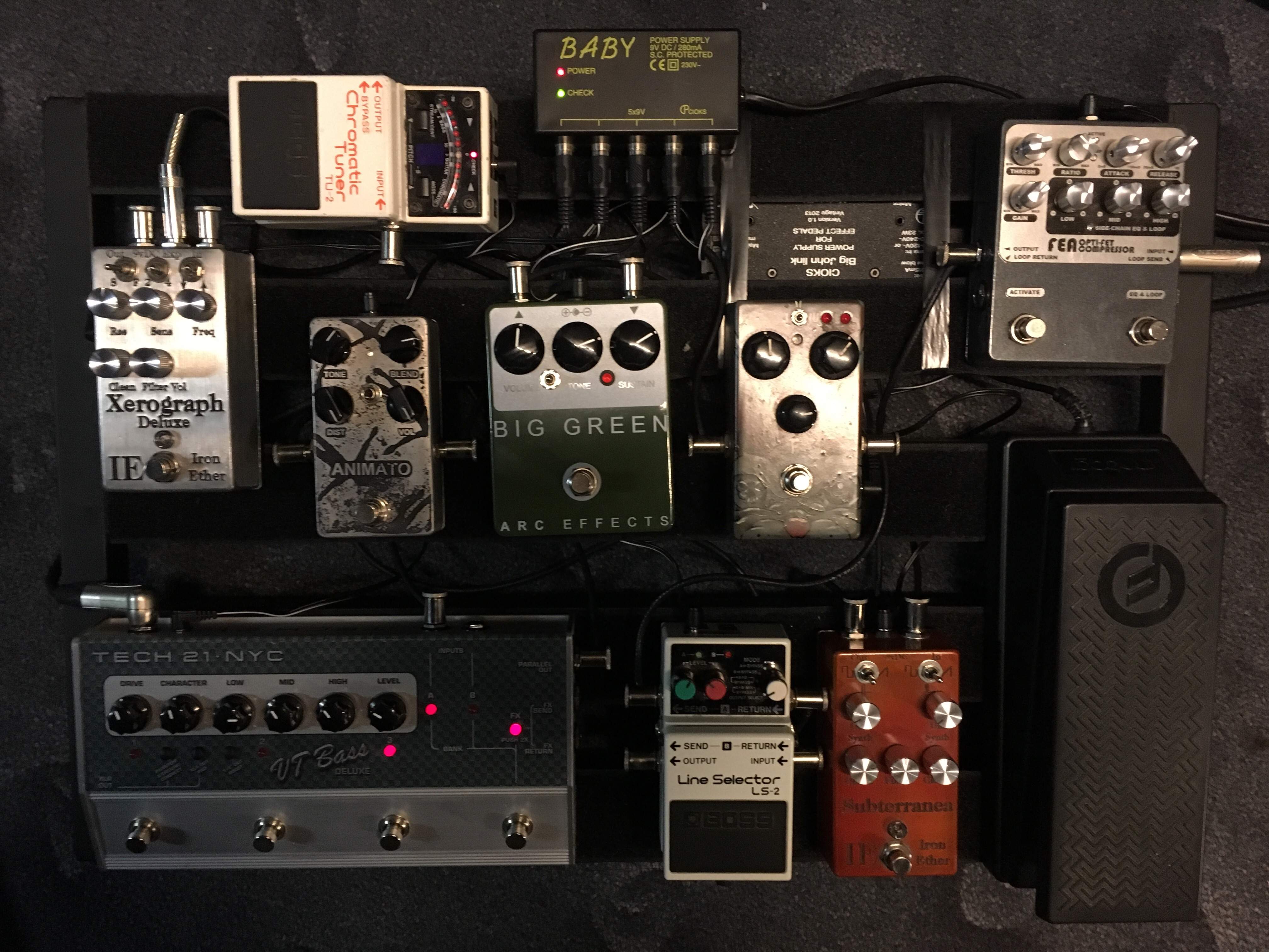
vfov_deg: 48.2
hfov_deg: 61.7
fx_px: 1063
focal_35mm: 29
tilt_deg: -87.5
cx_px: 634
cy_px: 476
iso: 200
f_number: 2.2
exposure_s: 1/17
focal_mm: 4.15
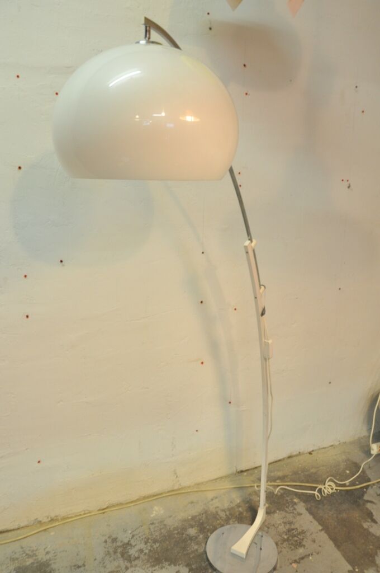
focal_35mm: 27
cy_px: 286
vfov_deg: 67.4
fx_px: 429
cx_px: 190
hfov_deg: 47.8
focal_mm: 18
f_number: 6.3
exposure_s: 1/10
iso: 800
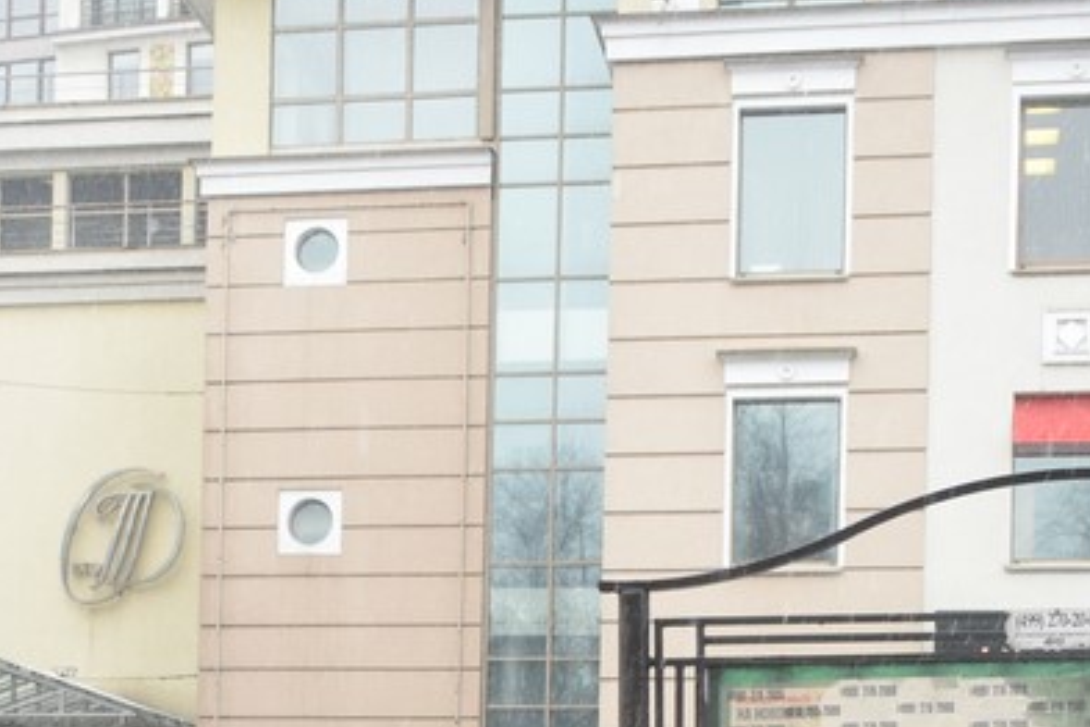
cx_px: 369
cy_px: 1002
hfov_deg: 23.0
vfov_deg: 14.7
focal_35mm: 88
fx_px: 2664
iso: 400
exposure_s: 1/100
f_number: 5
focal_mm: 20
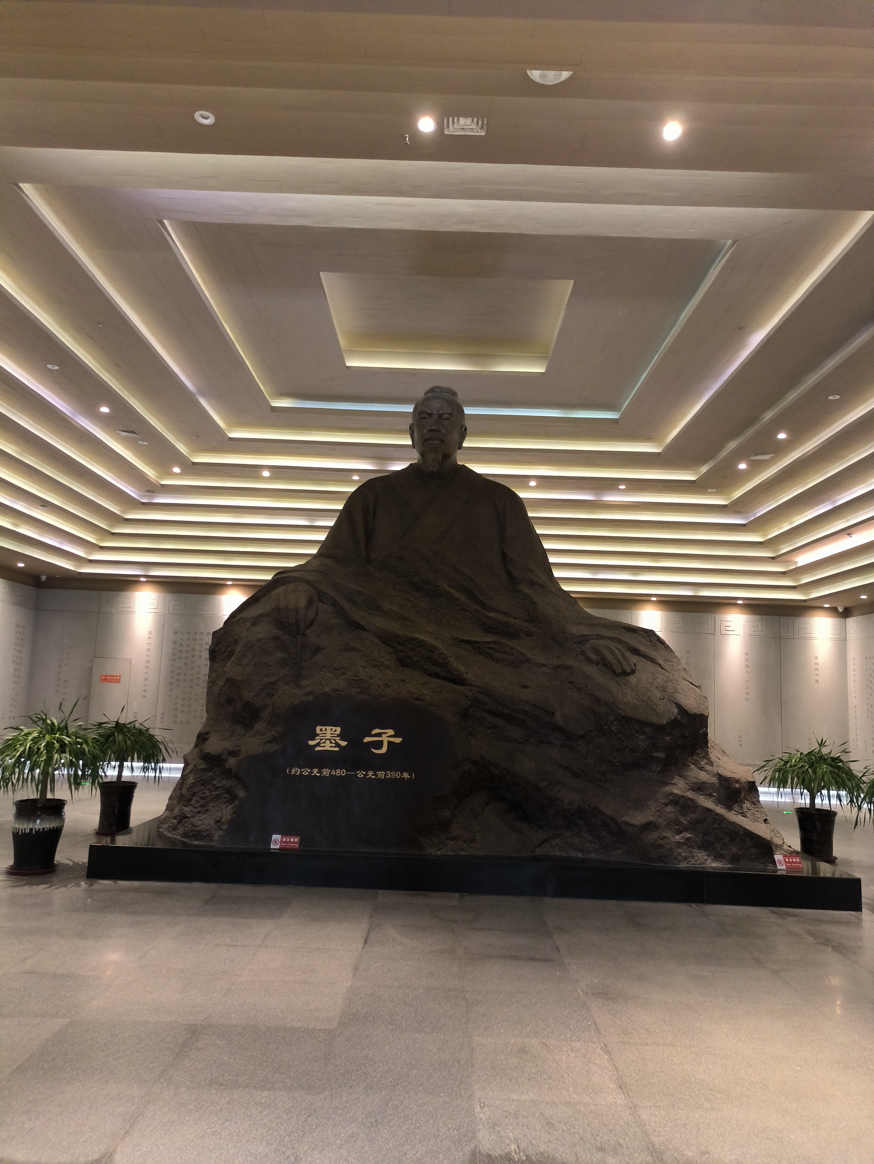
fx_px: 774
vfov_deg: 73.9
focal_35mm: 23
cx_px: 437
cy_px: 582
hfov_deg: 58.9
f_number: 1.79
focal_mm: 4.69
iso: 747
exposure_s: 1/33.3
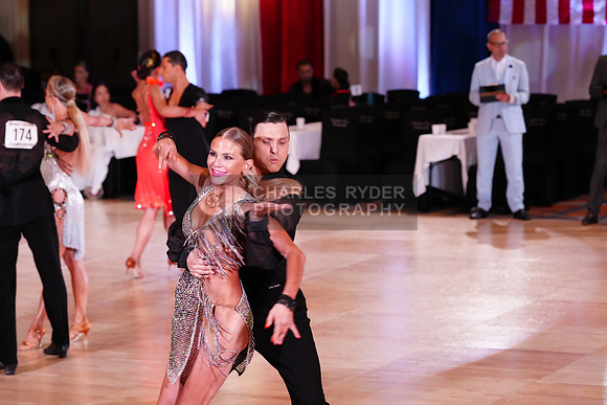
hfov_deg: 16.1
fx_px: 2142
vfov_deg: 10.8
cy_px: 202
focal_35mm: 127
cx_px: 304
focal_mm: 127
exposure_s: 1/250
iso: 3200
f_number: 5
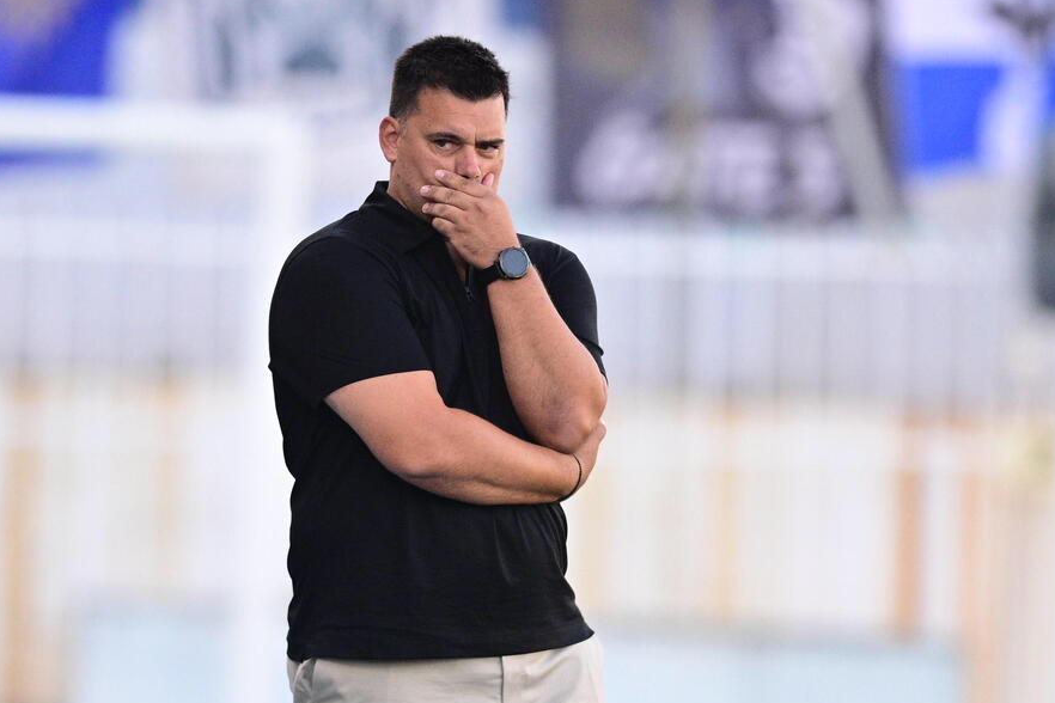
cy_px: 353
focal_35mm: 408
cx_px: 533
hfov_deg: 5.1
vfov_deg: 3.4
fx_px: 11956
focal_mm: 400
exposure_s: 1/1250
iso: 1000
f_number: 3.2
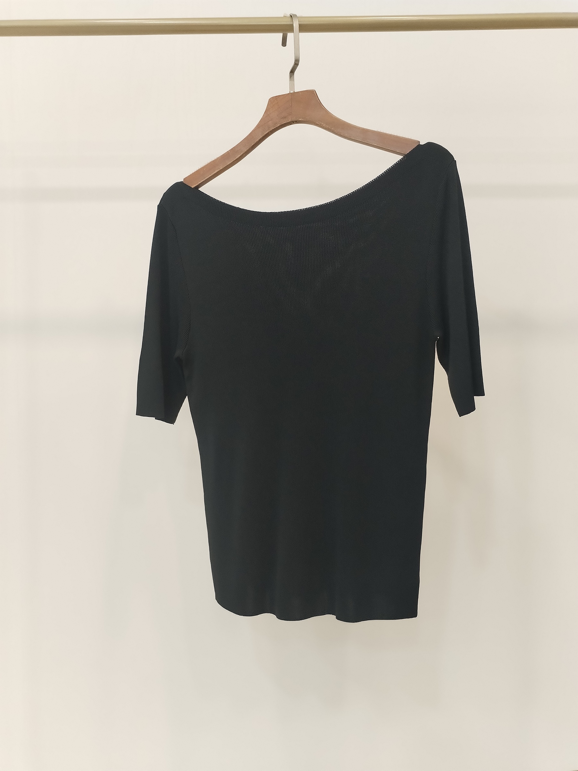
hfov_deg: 48.2
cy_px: 386
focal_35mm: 29
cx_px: 289
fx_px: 646
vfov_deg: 61.7
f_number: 1.8
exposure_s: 1/60
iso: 457
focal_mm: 4.75
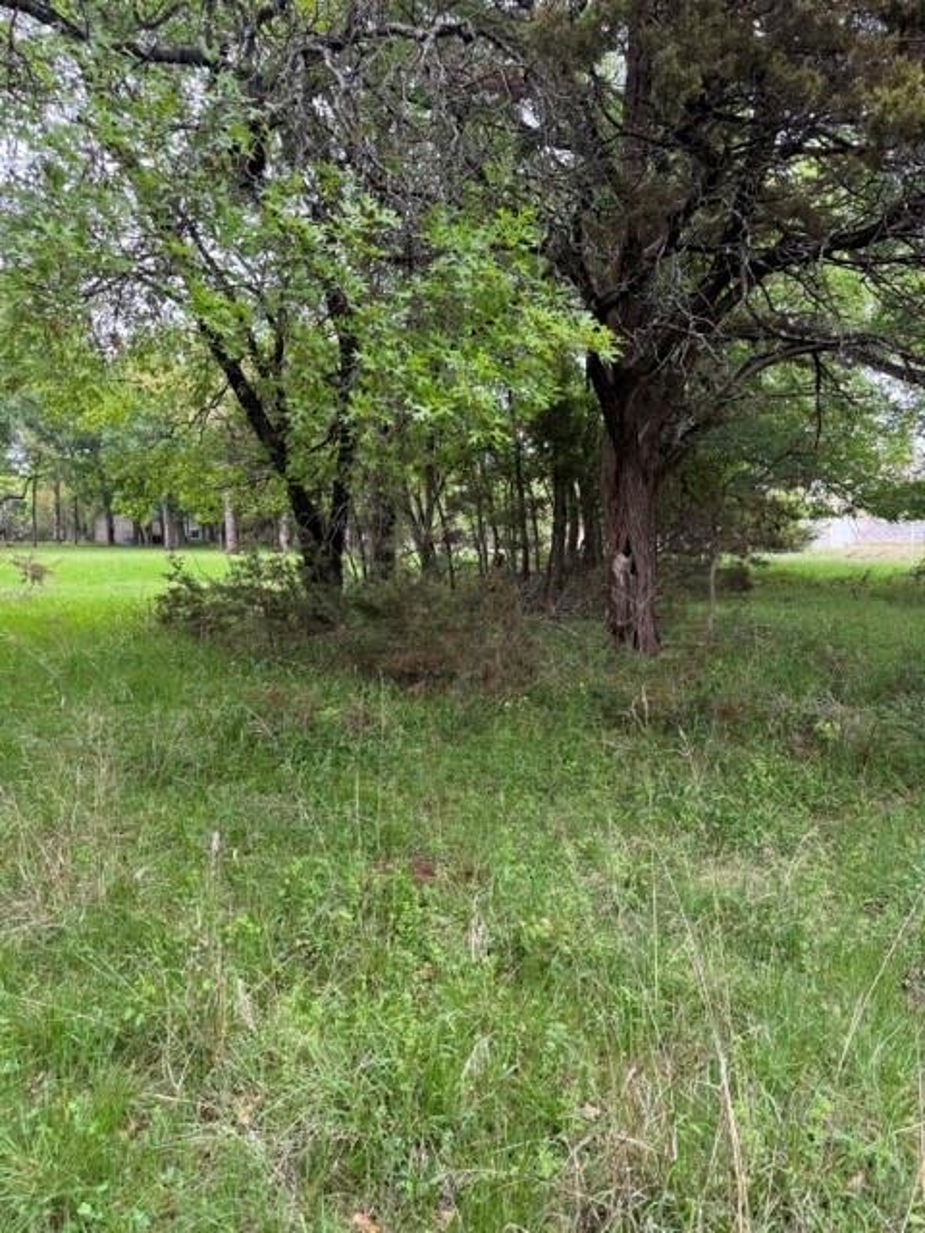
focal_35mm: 24
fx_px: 855
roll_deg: +0.2
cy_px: 616
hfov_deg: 56.8
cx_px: 462
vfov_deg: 71.6
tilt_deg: -5.0
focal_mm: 6.76
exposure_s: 1/121
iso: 80
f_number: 1.78
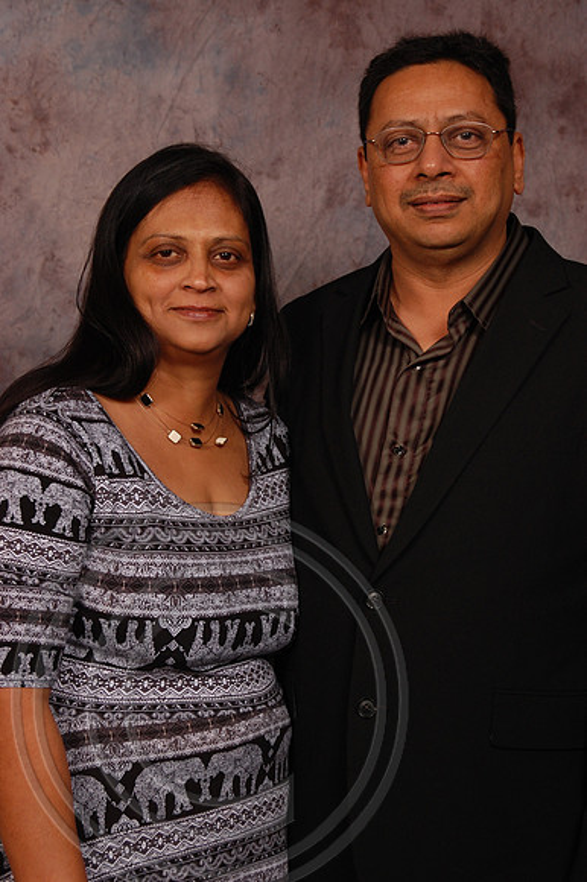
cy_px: 441
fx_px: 1763
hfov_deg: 18.9
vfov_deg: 28.1
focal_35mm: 72
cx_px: 294
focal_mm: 48
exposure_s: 1/200
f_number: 5.6
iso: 400
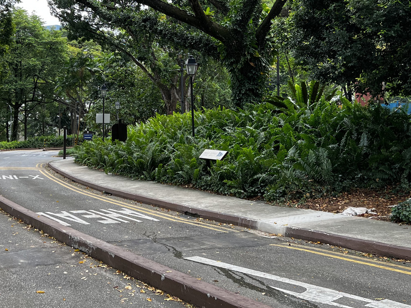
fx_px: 617
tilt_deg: +4.8
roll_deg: -0.3
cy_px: 52
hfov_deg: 36.7
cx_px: 166
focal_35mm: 52
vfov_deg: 27.4
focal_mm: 5.7
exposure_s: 1/424
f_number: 1.5
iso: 50
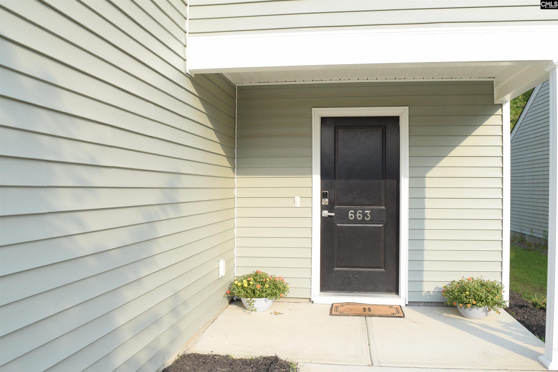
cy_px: 186
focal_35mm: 32
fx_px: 488
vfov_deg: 41.7
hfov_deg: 59.5
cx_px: 279
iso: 320
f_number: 8
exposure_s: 1/250
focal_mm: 21
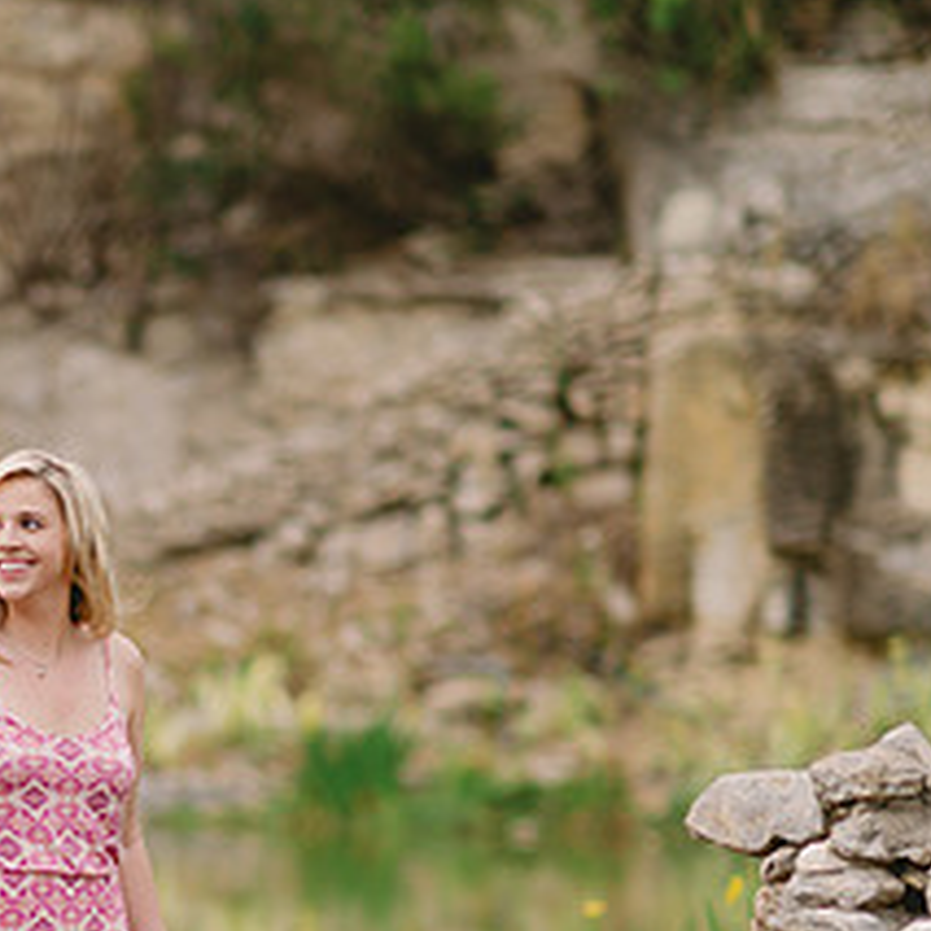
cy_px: 782
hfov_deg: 8.7
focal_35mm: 197
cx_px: -293
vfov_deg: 8.9
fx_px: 5994
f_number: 2
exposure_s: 1/640
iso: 80
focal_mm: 85
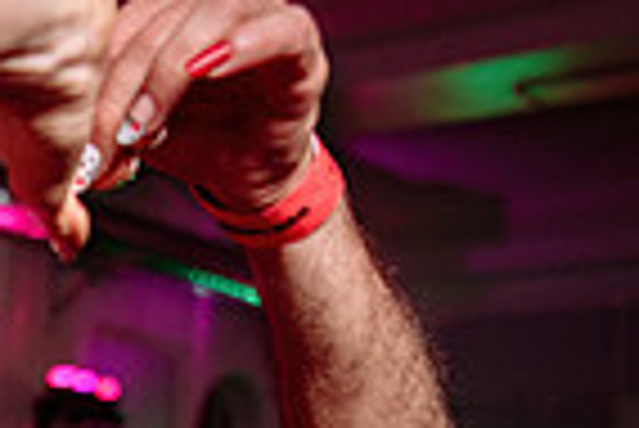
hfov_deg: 16.7
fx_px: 1954
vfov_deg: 11.7
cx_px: -342
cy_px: 728
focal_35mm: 110
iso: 800
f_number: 2.8
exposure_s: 1/50
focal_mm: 27
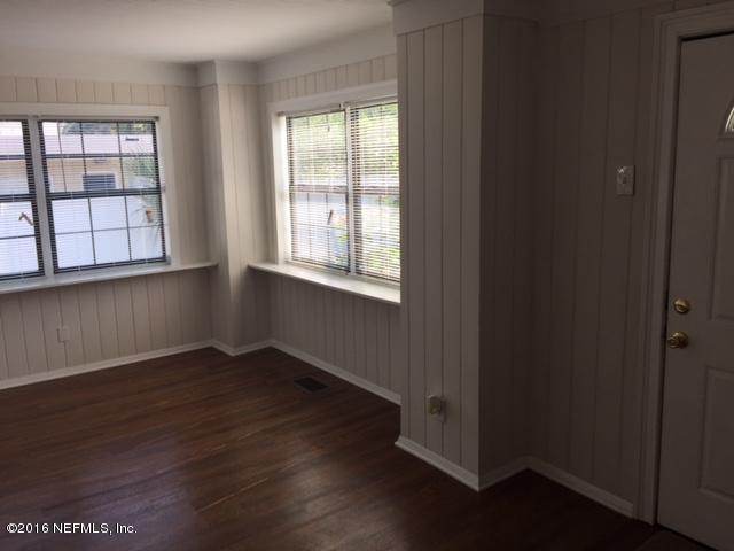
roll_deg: +0.4
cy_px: 276
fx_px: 615
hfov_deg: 61.7
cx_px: 367
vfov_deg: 48.2
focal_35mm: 29
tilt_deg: -10.1
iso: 32
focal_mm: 4.15
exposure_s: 1/271
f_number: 2.2
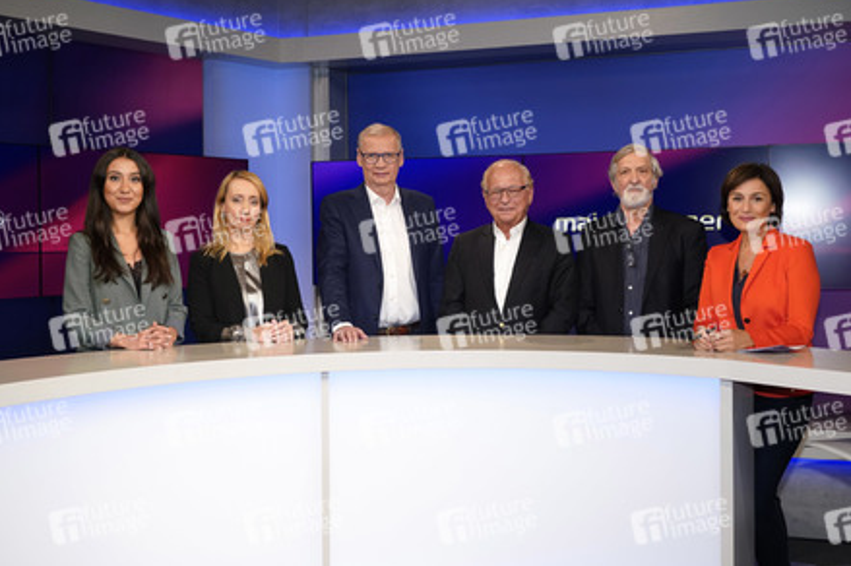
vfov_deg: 35.9
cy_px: 279
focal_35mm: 37
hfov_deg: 51.9
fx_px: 874
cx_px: 435
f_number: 5.6
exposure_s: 1/160
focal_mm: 36
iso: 2000
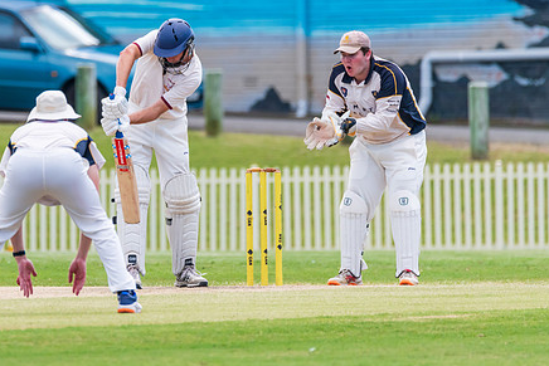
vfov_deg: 1.5
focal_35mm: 948
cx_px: 138
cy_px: 142
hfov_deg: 2.2
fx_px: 14461
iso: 640
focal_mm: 600
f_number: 6.3
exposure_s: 1/1250
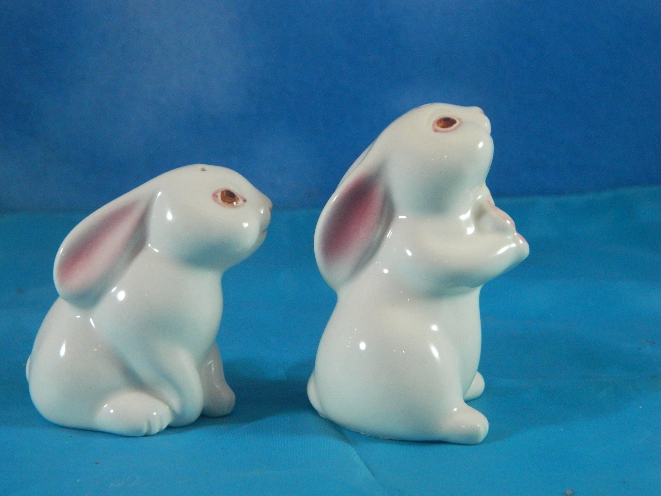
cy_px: 248
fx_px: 1337
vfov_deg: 21.0
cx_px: 330
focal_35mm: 70
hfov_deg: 27.8
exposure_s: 1/60
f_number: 4
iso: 400
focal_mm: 12.6
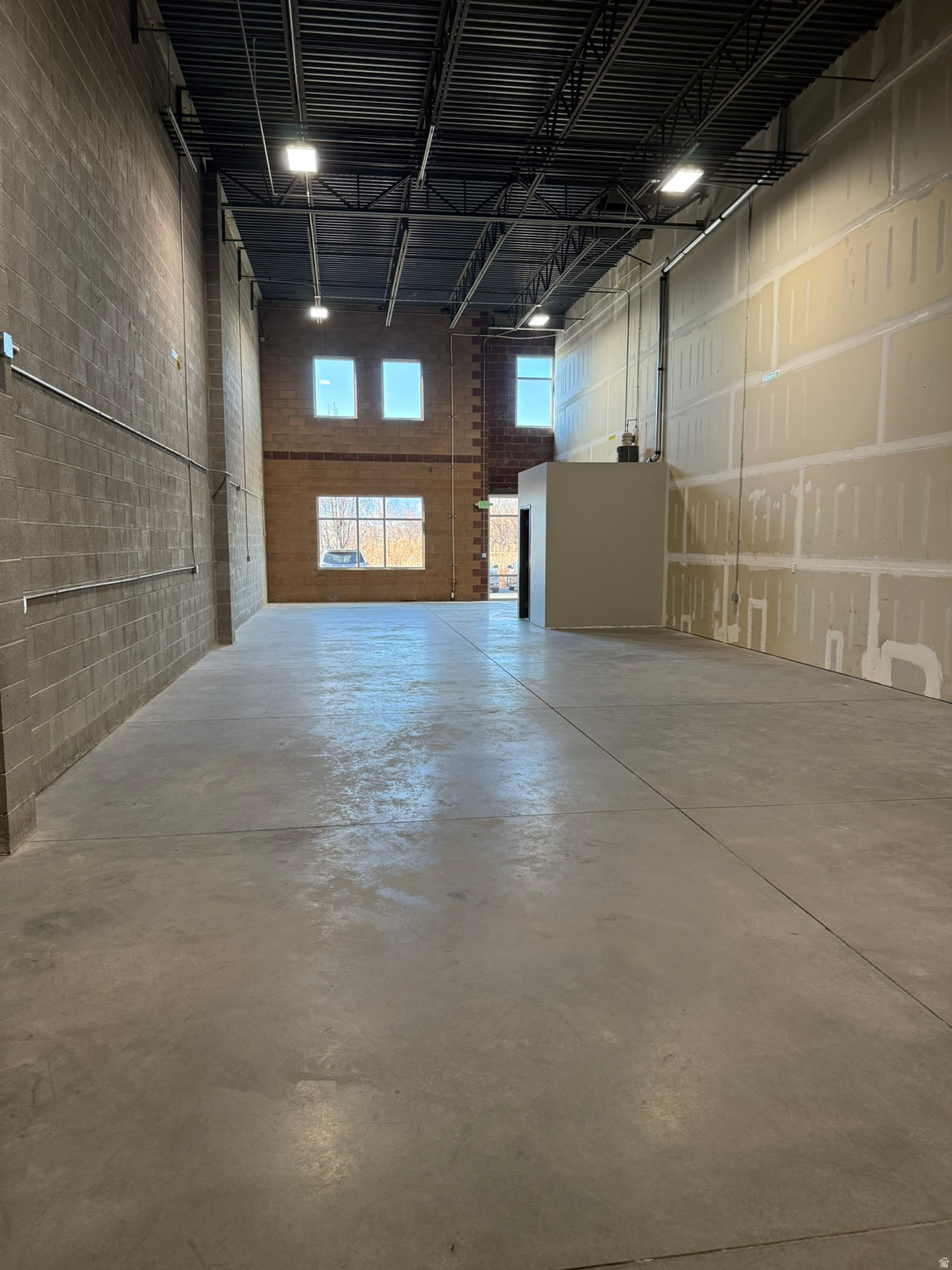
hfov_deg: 56.8
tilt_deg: -5.8
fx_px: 880
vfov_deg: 71.6
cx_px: 476
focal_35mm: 24
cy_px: 635
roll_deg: -0.1
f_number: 1.78
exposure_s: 1/149
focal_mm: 6.76
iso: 200
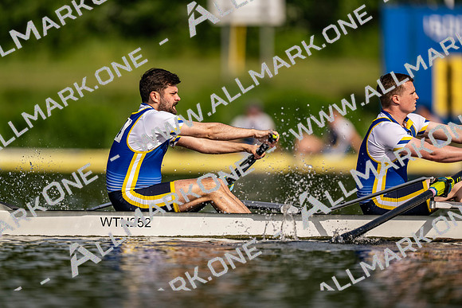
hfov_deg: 3.4
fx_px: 7701
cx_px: 231
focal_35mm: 600
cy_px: 154
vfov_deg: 2.3
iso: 180
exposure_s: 1/2500
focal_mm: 600
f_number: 4
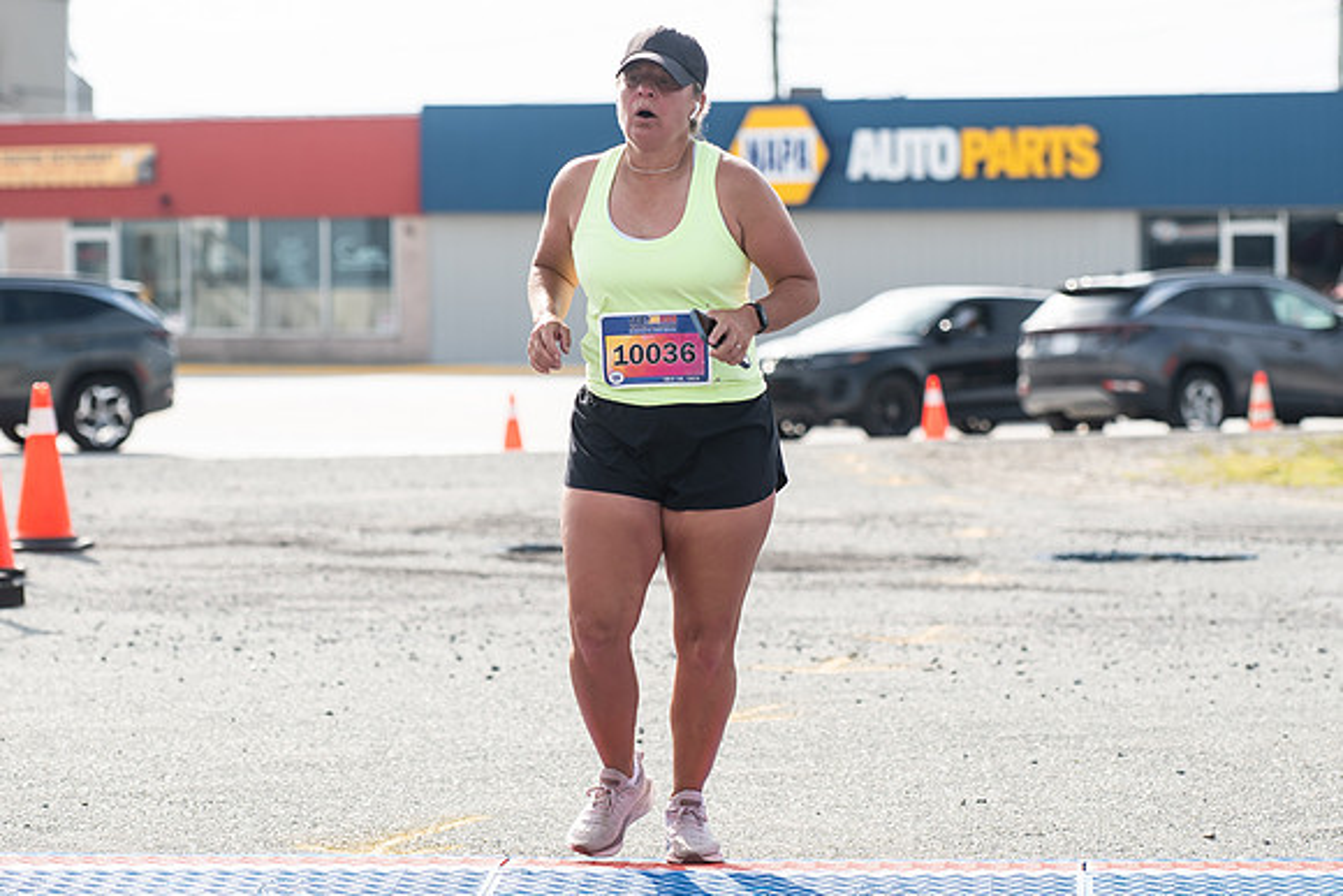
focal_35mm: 153
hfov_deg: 13.5
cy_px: 316
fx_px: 5693
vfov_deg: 9.0
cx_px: 672
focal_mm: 102
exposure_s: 1/1600
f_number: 4.5
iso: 250
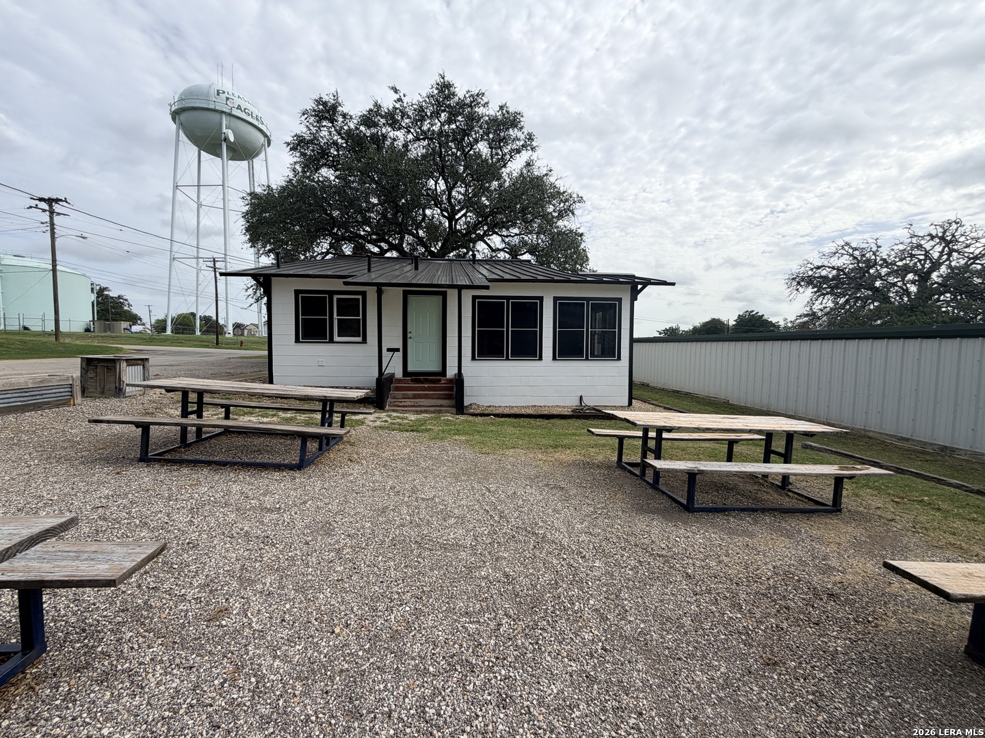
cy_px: 369
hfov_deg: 102.1
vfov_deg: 85.7
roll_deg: +0.7
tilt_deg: -3.3
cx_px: 492
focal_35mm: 14
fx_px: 398
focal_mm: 2.22
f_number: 2.2
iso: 20
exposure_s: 1/955
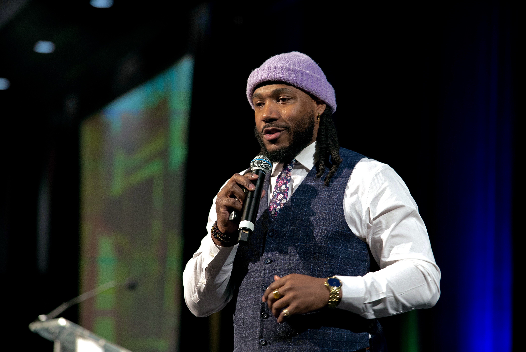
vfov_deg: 9.8
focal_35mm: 140
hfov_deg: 14.6
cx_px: 263
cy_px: 176
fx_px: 2047
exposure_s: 1/125
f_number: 4
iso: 2000
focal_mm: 140
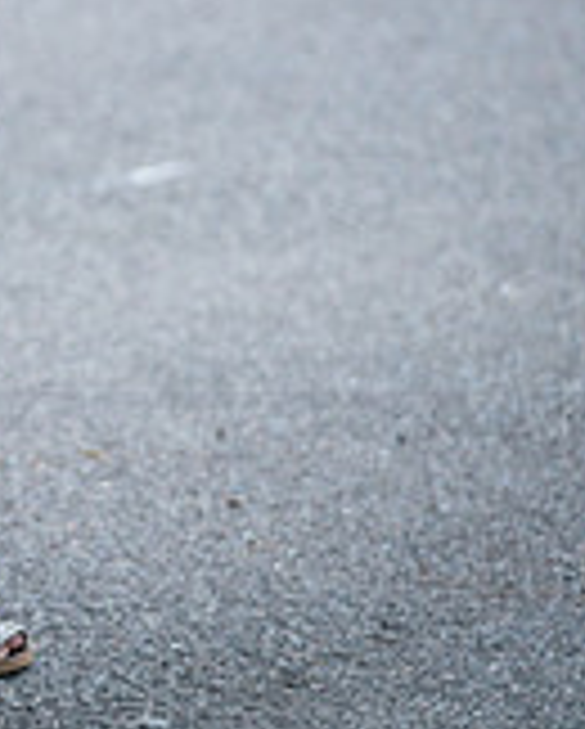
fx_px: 9699
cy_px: 74
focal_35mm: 449
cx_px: -564
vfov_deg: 4.3
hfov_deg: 3.4
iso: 200
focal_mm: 116
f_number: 2.8
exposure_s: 1/125
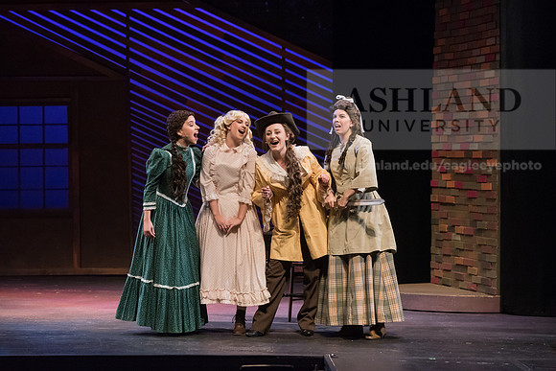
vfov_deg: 12.5
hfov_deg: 18.6
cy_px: 186
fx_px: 1699
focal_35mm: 110
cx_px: 278
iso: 5000
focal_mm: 110
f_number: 4.5
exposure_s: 1/400
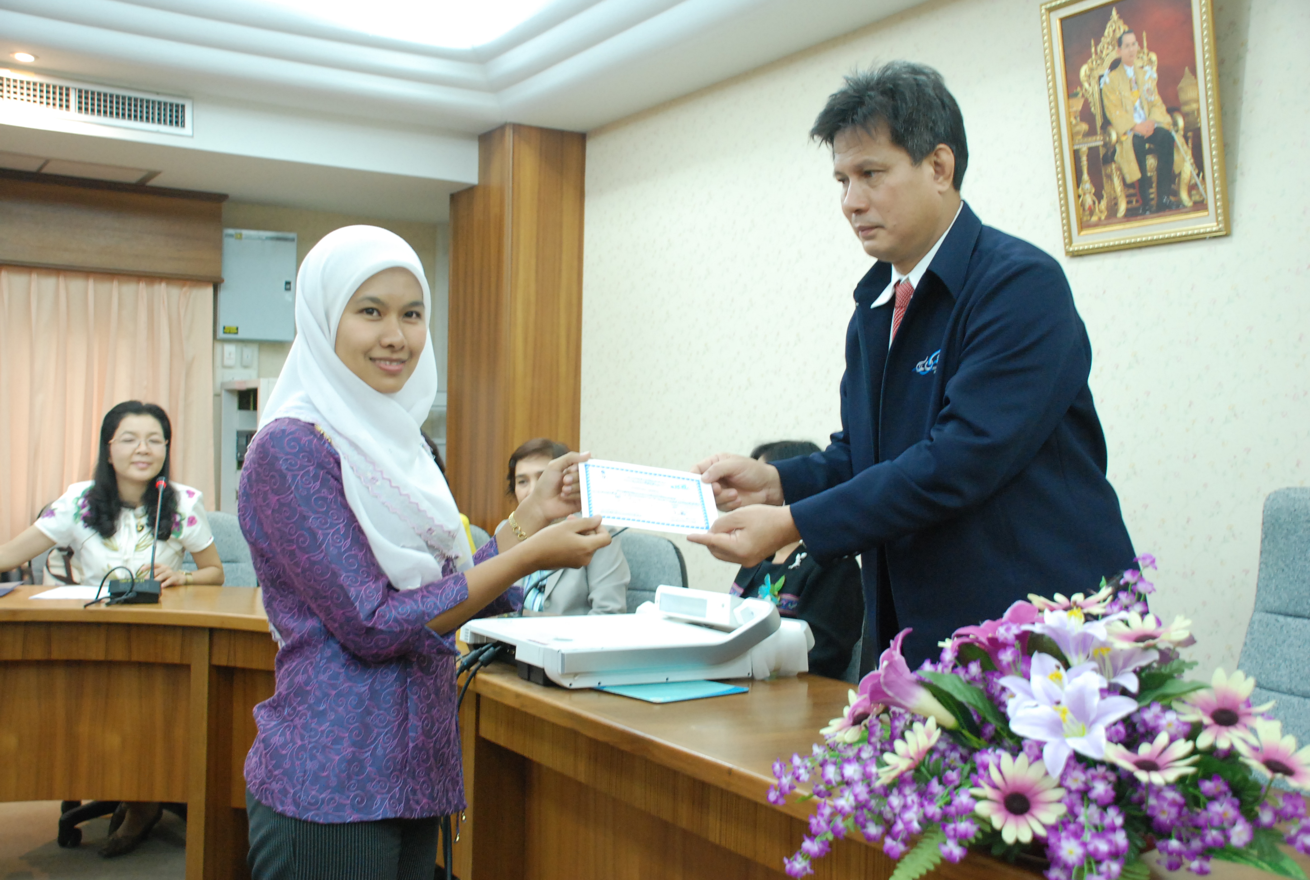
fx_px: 1422
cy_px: 440
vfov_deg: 34.4
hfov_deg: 49.5
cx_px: 655
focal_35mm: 39
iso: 1000
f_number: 4
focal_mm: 26
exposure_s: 1/20
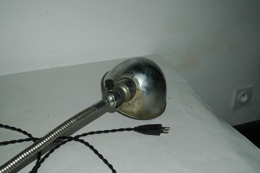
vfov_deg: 31.8
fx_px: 303
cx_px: 130
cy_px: 86
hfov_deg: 46.4
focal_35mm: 42
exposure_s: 1/125
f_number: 5.6
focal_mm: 28
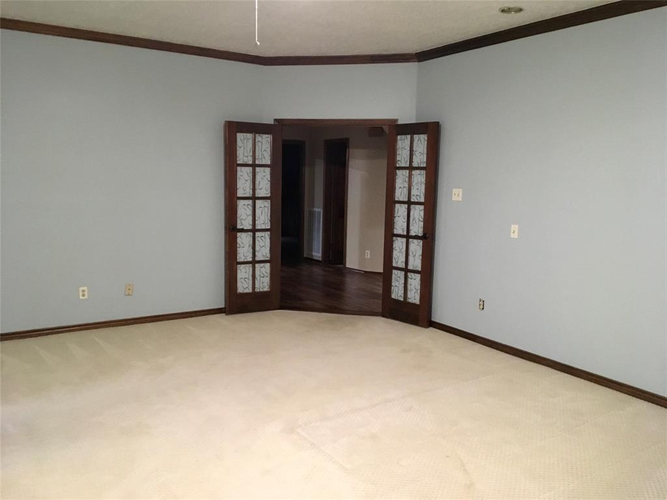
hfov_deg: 61.7
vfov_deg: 48.2
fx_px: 559
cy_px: 250
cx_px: 334
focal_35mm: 29
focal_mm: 4.15
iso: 200
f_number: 2.2
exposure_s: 1/15
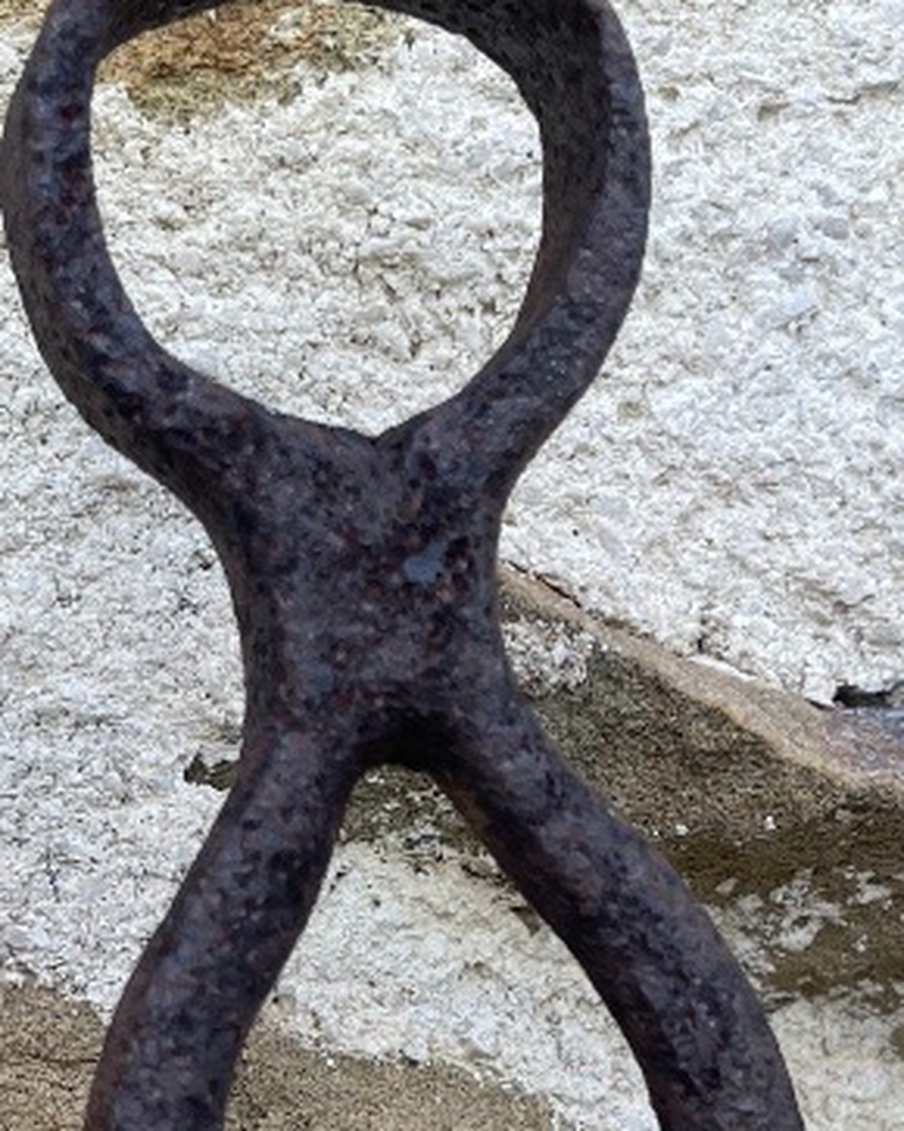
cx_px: 405
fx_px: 2812
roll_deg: -1.7
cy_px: 1038
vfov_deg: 22.2
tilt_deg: -7.9
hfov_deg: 18.3
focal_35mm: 84
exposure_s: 1/561
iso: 32
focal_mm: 4.2
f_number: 1.6
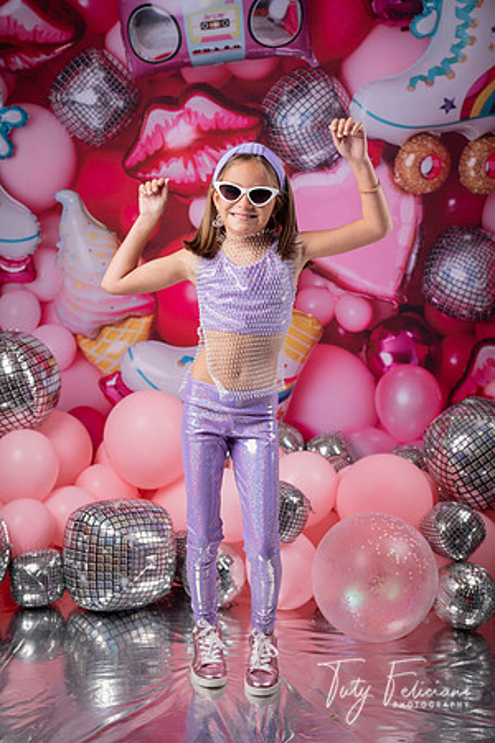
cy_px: 372
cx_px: 248
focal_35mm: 46
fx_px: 949
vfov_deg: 42.7
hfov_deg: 29.2
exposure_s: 1/250
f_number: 4
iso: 64
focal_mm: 46
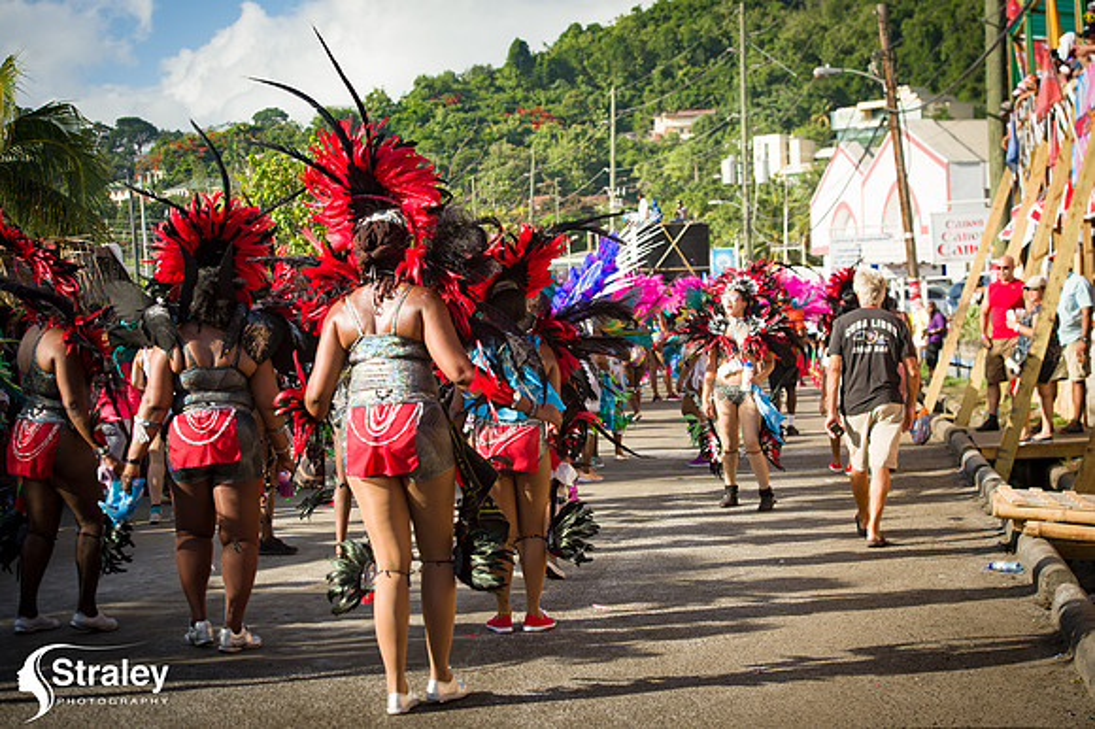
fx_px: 2128
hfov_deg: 28.9
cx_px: 548
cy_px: 364
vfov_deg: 19.4
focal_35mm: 70
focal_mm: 70
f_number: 7.1
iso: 100
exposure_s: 1/200
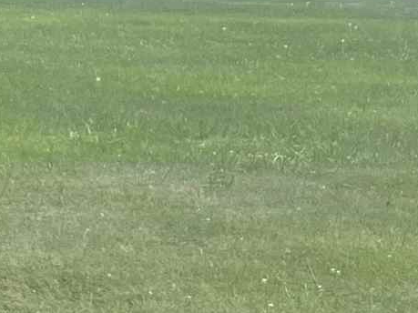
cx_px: -909
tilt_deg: -6.9
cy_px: 118
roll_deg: -0.7
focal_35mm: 174
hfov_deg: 8.9
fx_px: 2101
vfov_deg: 8.5
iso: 32
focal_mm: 5.1
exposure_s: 1/1266
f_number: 1.6
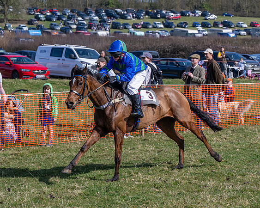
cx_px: 197
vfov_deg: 13.3
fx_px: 892
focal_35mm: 116
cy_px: 106
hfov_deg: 16.5
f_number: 5
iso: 200
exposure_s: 1/1600
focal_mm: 70
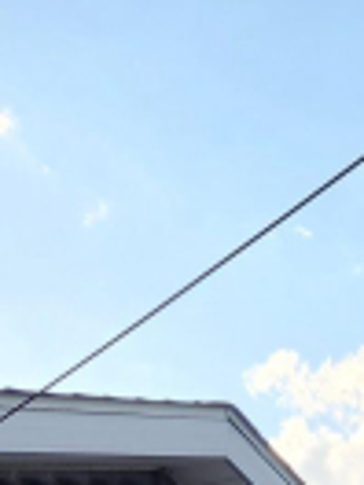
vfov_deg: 13.2
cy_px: 1130
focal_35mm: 116
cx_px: 662
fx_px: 1626
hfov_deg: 11.8
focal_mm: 5.4
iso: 20
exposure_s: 1/641
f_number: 1.8
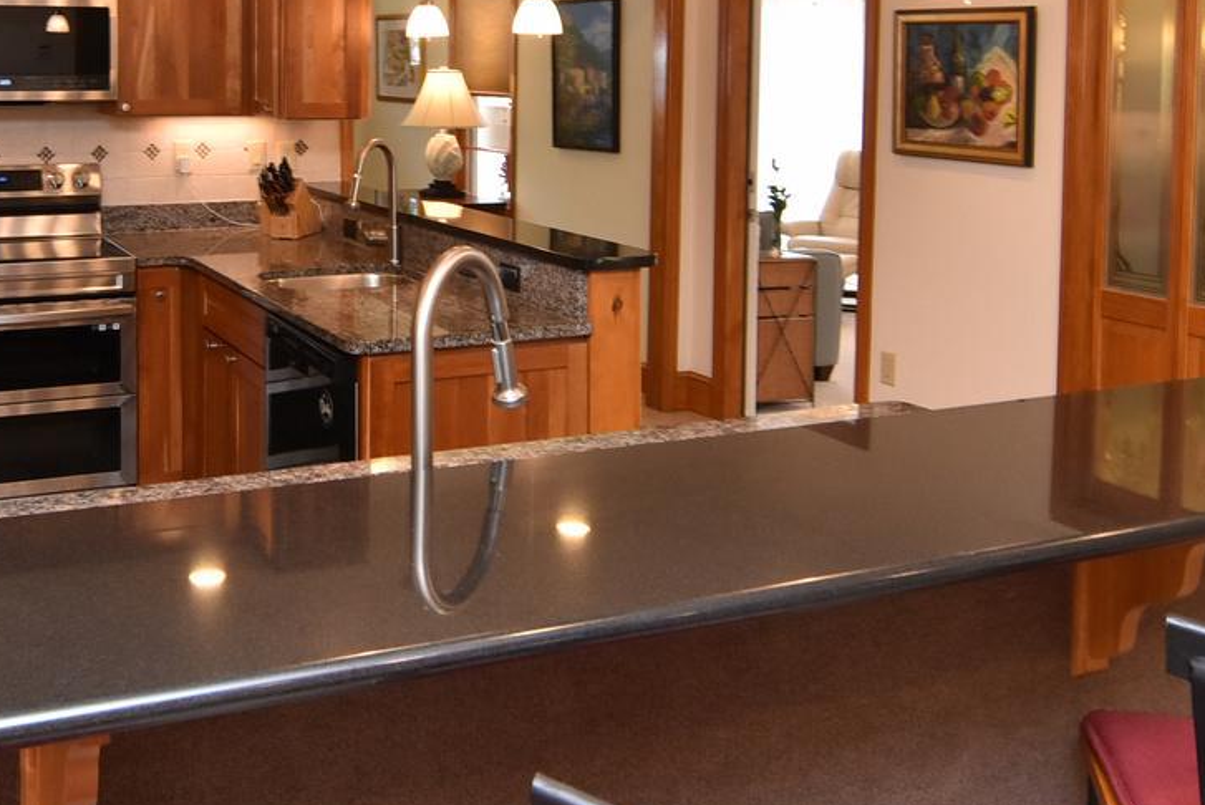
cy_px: 133
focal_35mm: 40
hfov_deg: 47.3
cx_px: 361
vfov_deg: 32.3
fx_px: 1340
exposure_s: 1/50
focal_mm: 12
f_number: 8
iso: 800
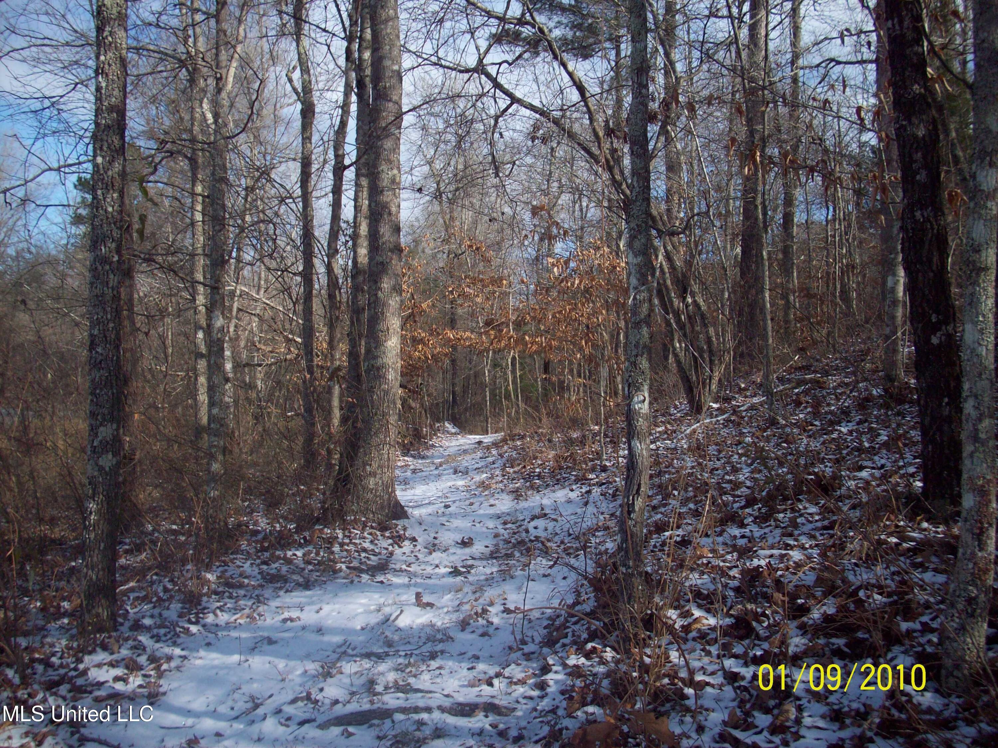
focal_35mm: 37
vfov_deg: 38.7
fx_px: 1067
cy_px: 374
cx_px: 499
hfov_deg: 50.1
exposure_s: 1/250
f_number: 5.6
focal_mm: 6.2
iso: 80
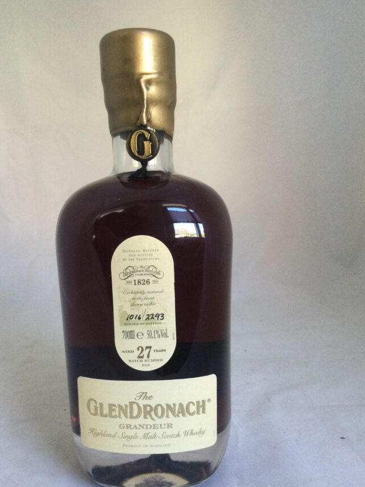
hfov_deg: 41.8
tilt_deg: -6.9
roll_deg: +2.6
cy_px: 252
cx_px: 172
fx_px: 478
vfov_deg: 54.0
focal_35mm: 34
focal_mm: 3.3
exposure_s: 1/33
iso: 100
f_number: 2.4
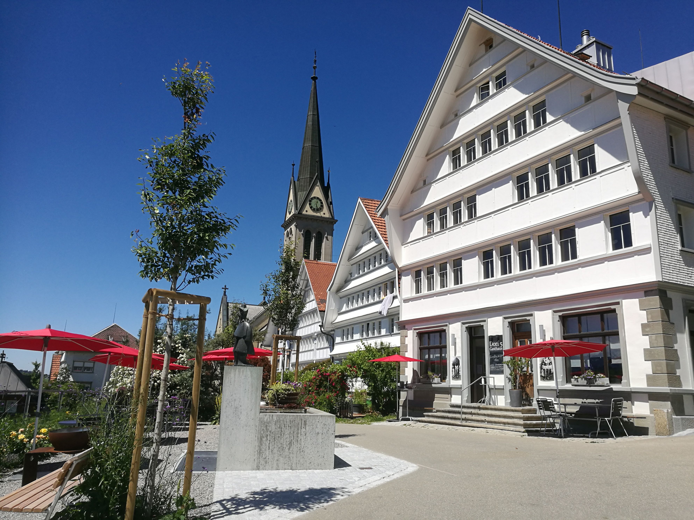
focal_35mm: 27
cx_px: 347
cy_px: 260
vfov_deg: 51.4
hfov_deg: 65.3
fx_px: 541
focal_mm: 4.5
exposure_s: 1/1377
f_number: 2.2
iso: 50
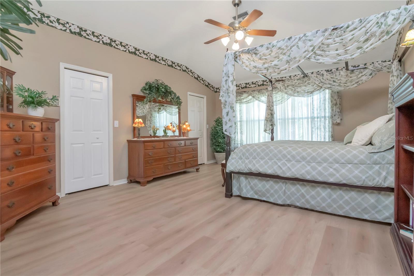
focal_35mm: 16
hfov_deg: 95.0
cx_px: 207
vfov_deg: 72.0
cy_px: 138
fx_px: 190
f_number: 6.3
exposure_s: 1/125
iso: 1250
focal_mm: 11
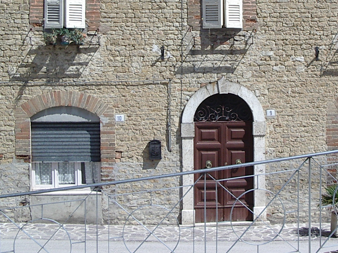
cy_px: 21
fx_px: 703
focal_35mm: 72
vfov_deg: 20.0
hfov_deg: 26.9
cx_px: 224
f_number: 4.8
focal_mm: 5.8
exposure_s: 1/400
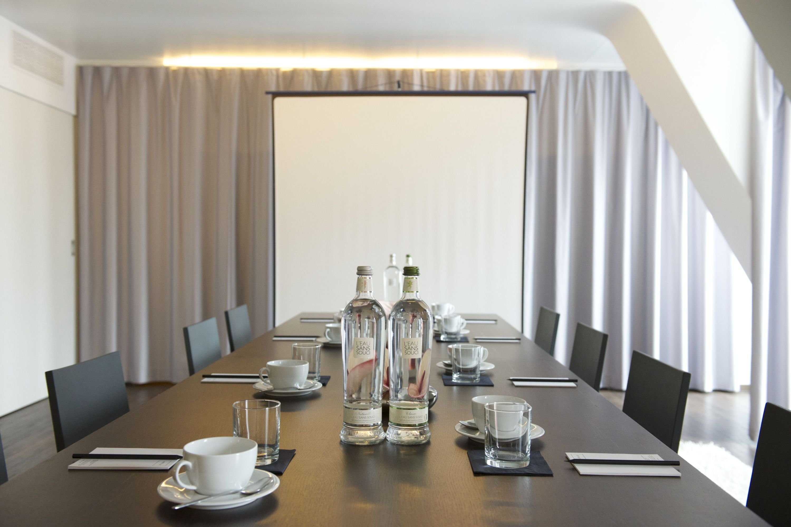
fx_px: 769
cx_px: 396
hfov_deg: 54.4
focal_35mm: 35
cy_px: 264
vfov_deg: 37.9
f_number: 5
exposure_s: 1/200
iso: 3200
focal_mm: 35
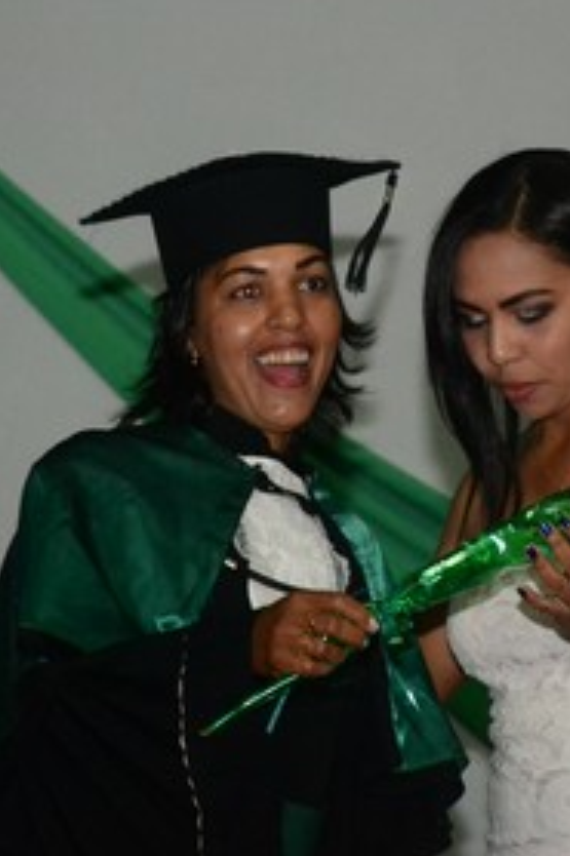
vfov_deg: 8.1
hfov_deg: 5.4
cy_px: 434
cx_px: 391
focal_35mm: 255
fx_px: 6059
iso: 3200
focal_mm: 105
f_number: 5.6
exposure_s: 1/80
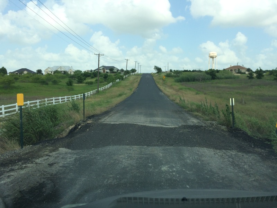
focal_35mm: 29
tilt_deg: -7.9
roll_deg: -0.3
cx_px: 138
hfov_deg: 61.7
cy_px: 104
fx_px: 232
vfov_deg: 48.2
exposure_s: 1/1208
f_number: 2.2
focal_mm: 4.15
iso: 32
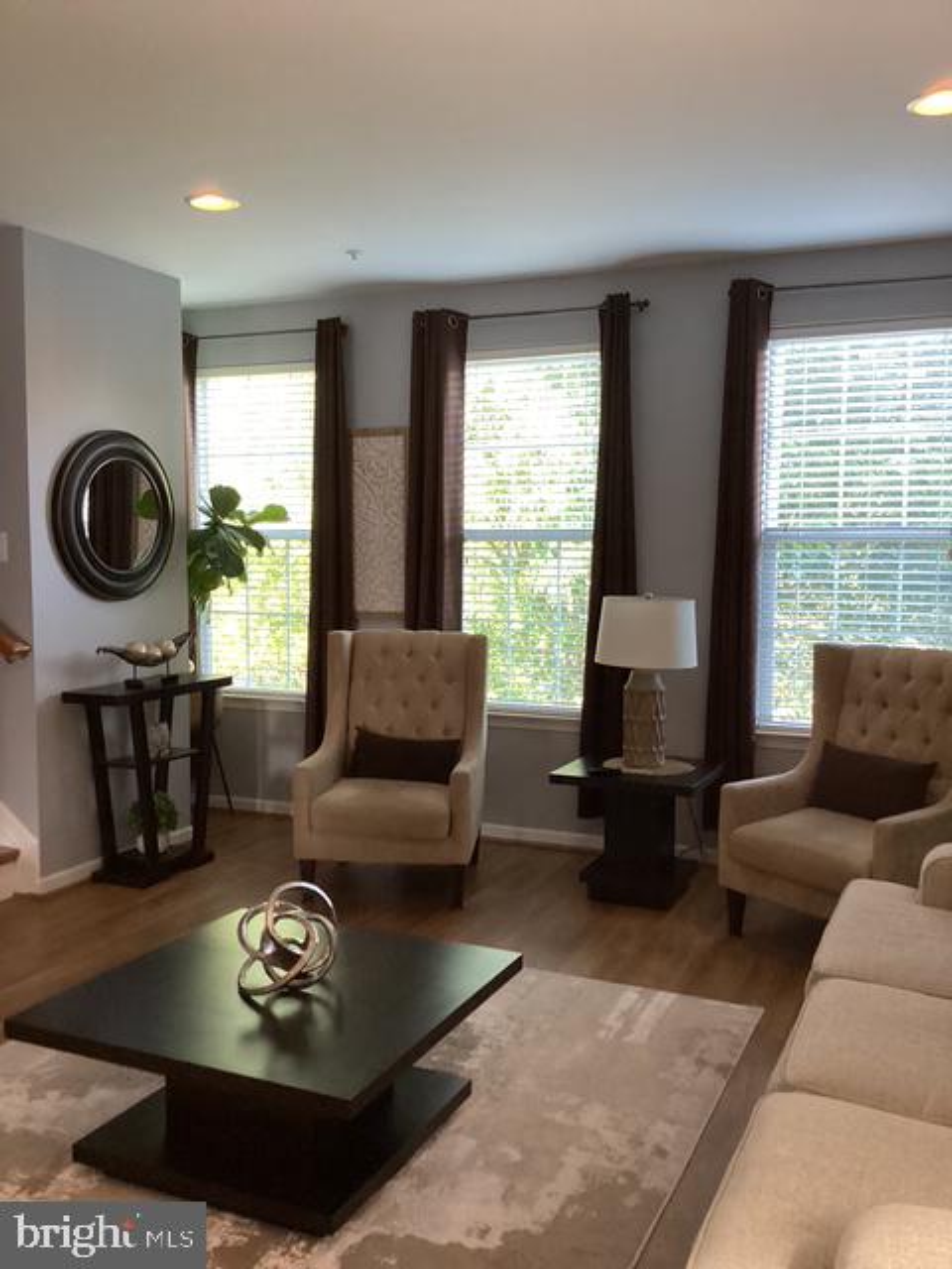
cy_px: 634
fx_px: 1137
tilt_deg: -4.9
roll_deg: -3.3
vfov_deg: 58.4
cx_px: 476
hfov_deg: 45.4
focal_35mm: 31
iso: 320
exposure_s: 1/40
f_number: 2.4
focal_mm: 3.3
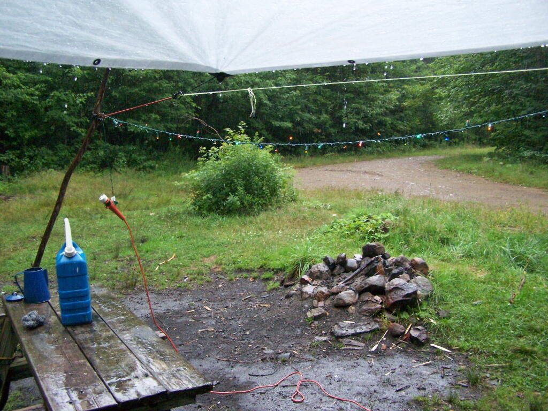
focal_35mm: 38
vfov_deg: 37.7
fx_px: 602
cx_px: 274
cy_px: 206
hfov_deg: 49.0
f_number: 2.8
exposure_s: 1/250
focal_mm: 6.3
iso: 400
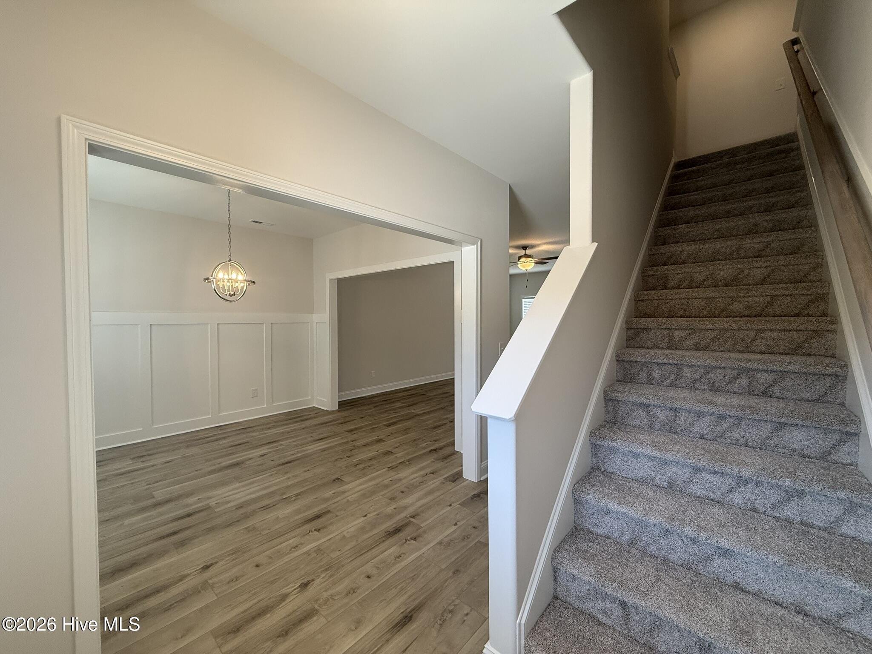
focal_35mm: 14
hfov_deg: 102.1
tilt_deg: -0.9
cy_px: 327
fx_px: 353
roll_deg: +0.3
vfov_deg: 85.7
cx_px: 436
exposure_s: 1/120
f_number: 2.2
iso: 125
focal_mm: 2.22
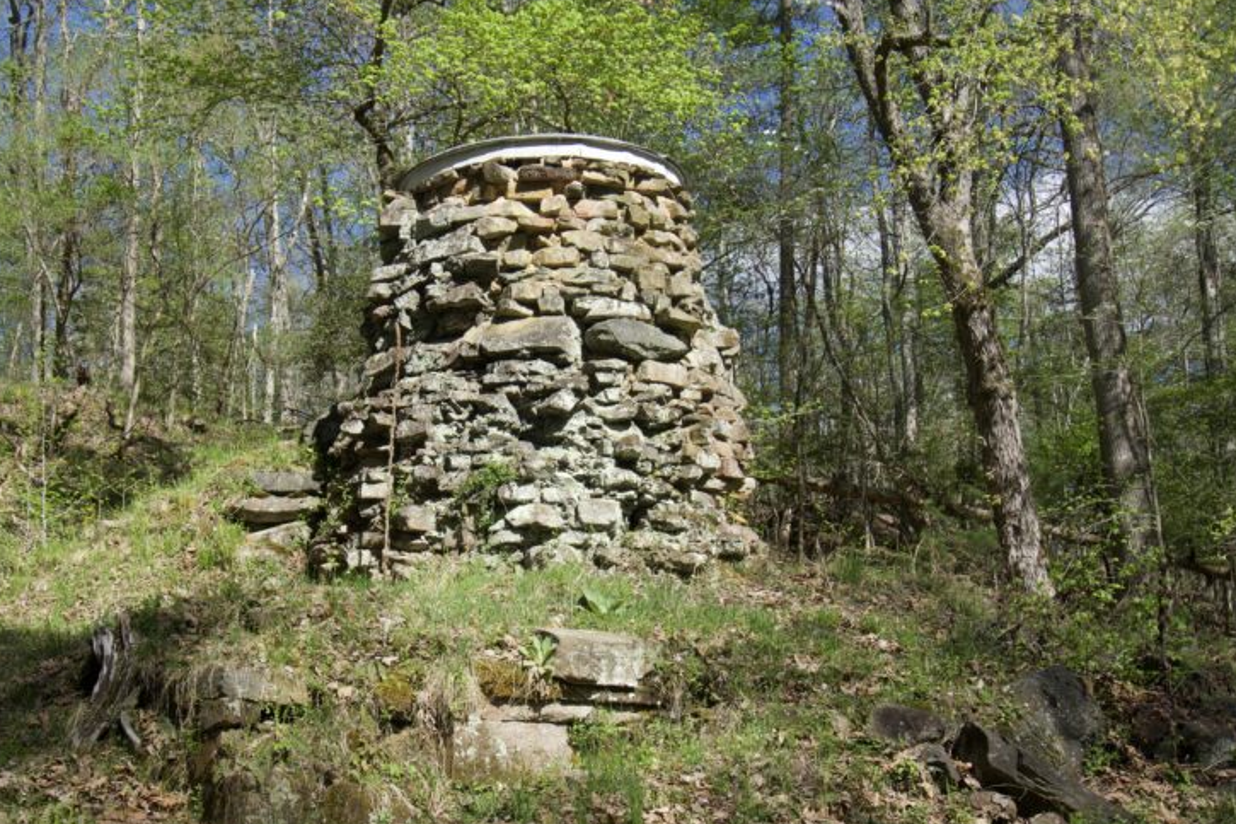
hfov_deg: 40.4
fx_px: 1672
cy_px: 527
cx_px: 491
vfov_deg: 27.6
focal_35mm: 49
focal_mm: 23
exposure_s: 1/125
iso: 100
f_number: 10
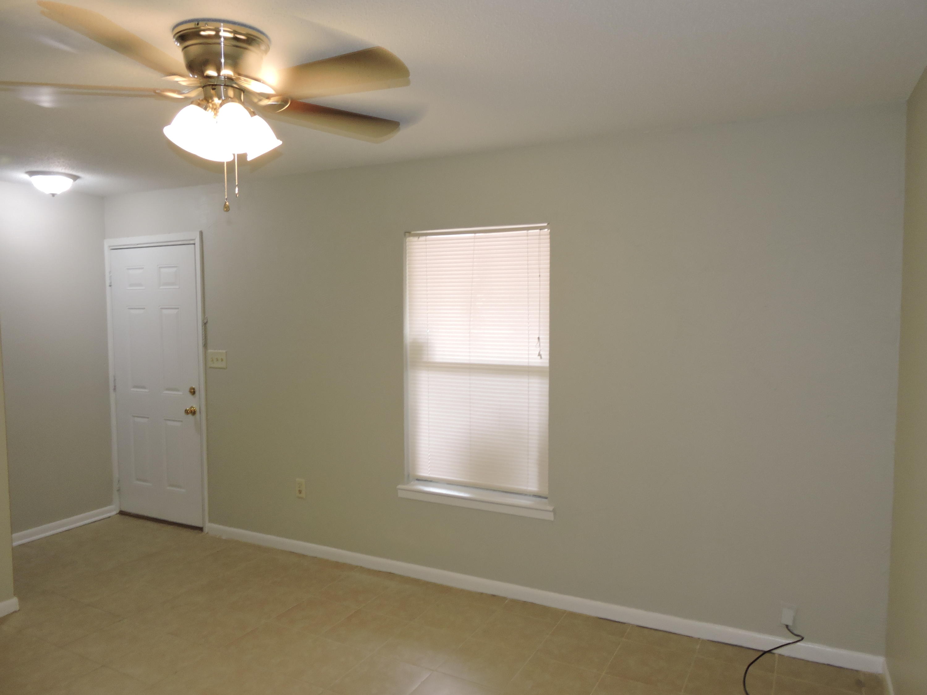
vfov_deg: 56.8
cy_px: 348
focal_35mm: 24
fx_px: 643
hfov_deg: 71.6
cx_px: 464
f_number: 3.3
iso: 200
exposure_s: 1/40
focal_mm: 4.3
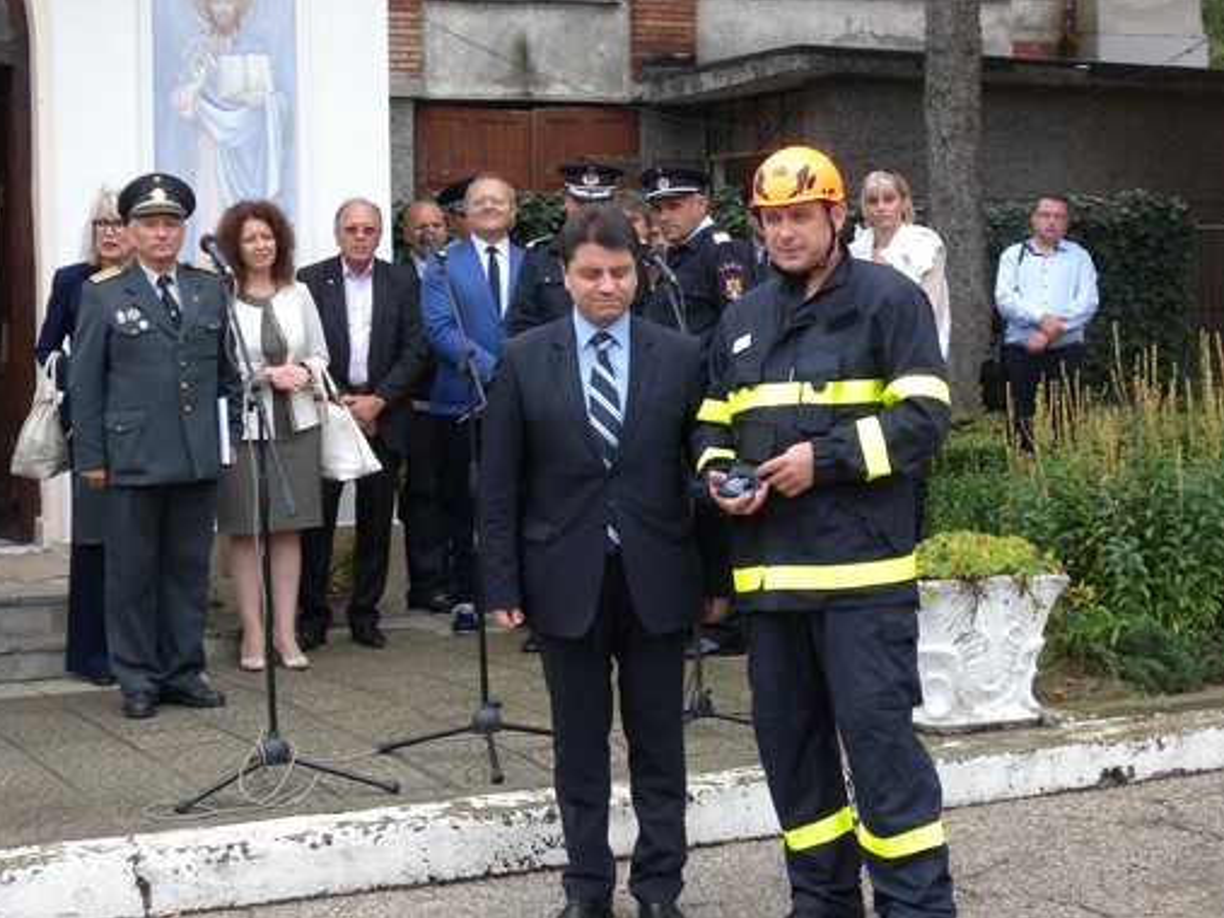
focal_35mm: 72
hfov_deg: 27.0
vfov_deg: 20.4
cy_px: 382
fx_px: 2545
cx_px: 681
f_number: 3.9
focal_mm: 12.3
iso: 64
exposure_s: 1/75.5
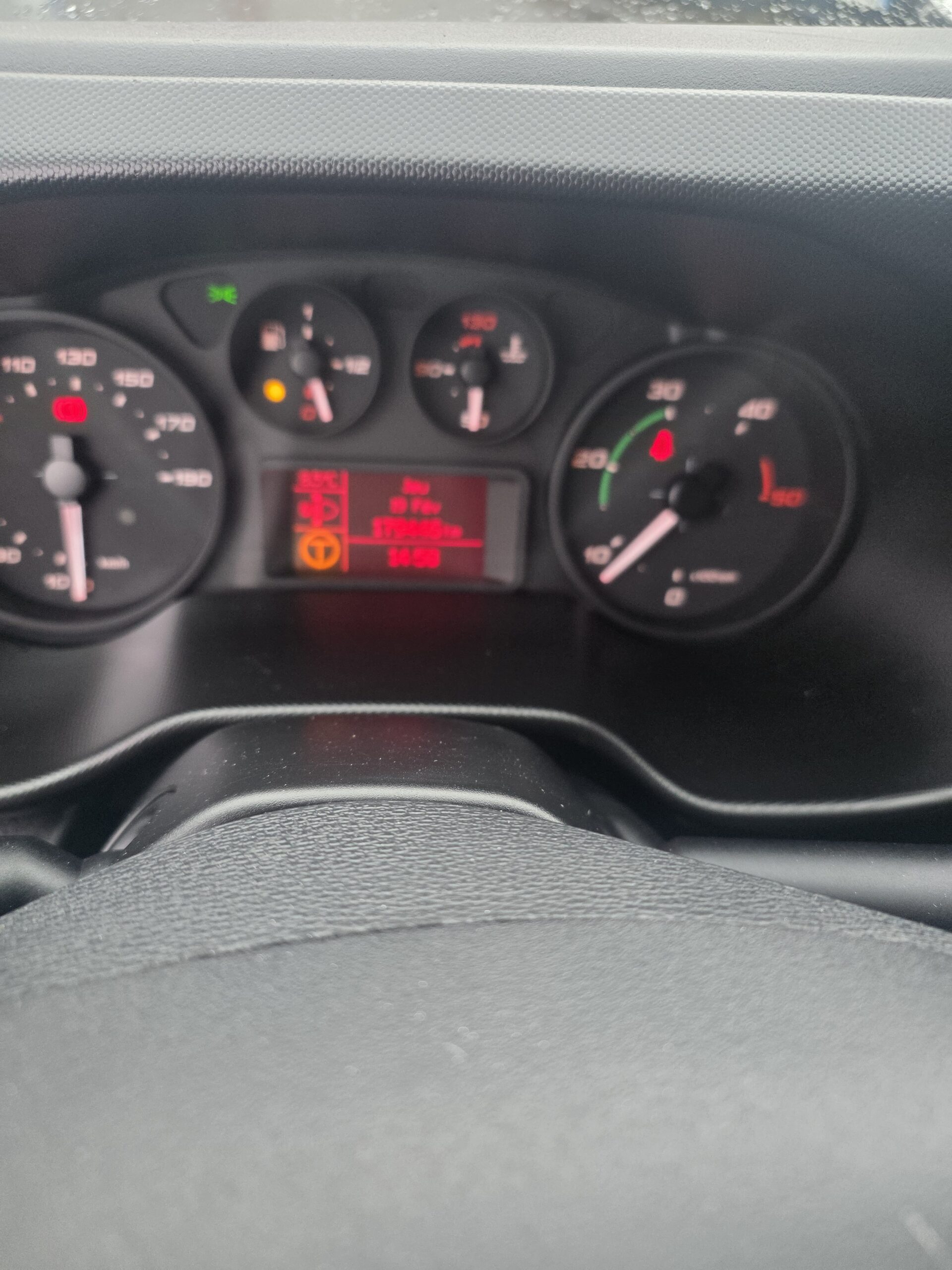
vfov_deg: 73.9
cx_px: 476
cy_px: 635
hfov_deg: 58.9
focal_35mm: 23
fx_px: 843
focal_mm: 6.25
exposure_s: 1/180
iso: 250
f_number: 1.7
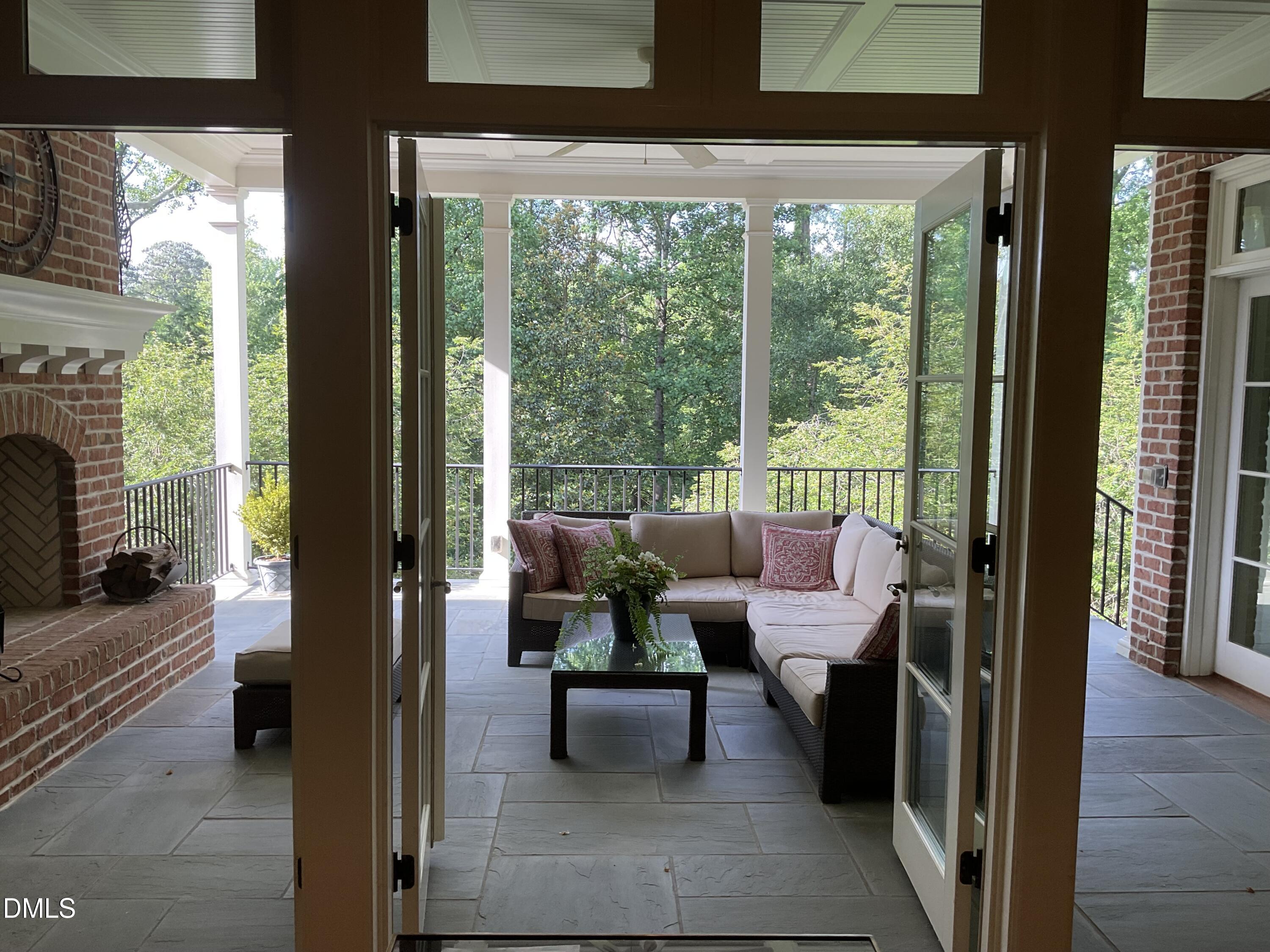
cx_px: 635
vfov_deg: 48.2
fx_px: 1064
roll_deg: -0.5
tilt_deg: -8.5
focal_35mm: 29
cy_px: 476
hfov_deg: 61.7
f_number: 1.8
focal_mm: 3
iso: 25
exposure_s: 1/120
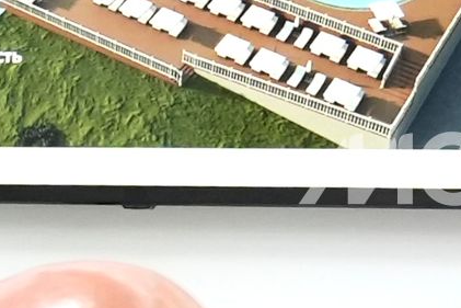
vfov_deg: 4.9
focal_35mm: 277
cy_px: 621
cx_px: -1082
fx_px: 3548
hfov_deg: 6.5
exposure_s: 1/125
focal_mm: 24
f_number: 4.5
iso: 1250
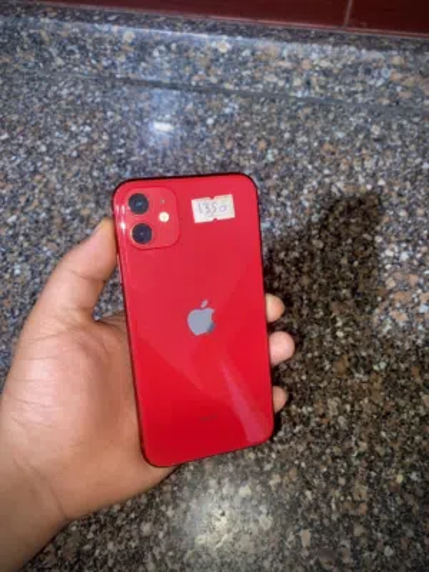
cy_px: 286
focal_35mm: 26
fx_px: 430
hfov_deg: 53.1
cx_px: 214
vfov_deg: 67.3
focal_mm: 4.25
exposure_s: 1/7
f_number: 1.8
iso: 64
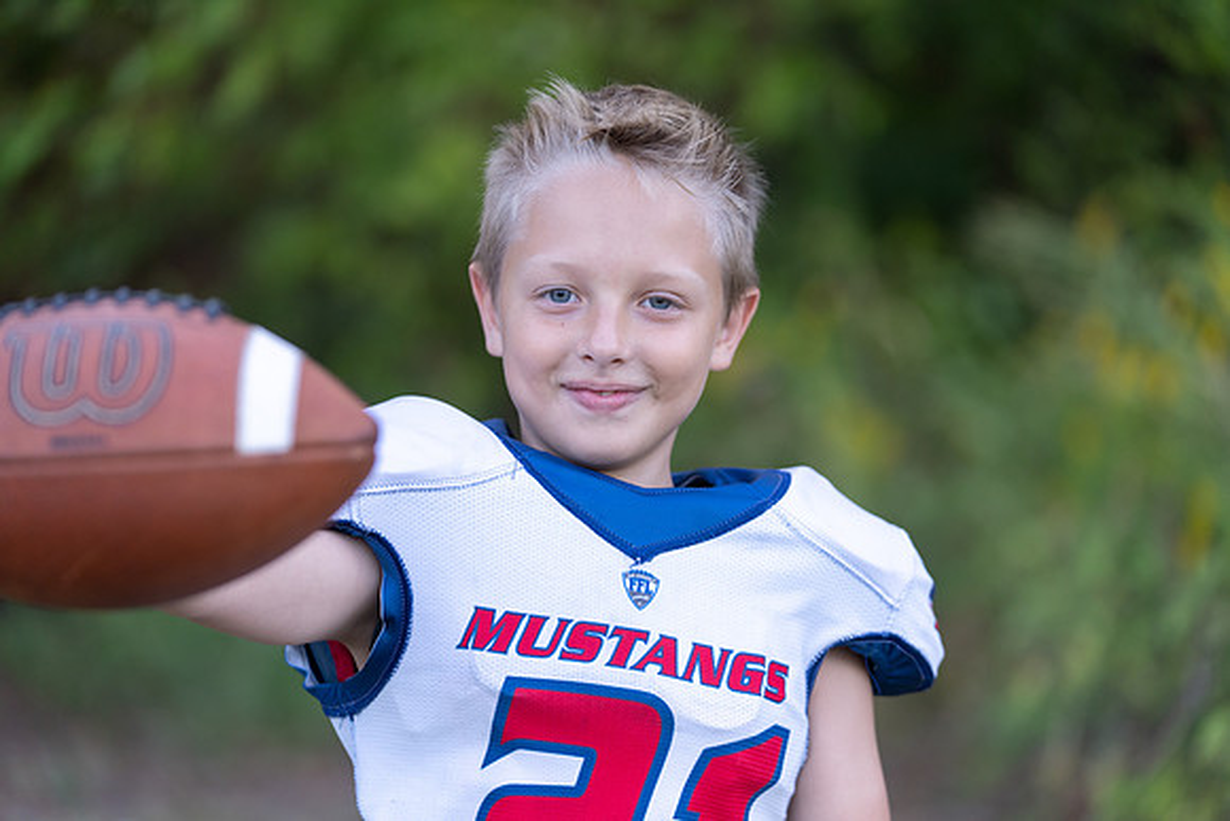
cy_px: 410
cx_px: 615
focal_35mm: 119
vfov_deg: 11.5
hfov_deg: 17.2
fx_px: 4067
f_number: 2.8
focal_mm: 119
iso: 400
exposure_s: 1/320
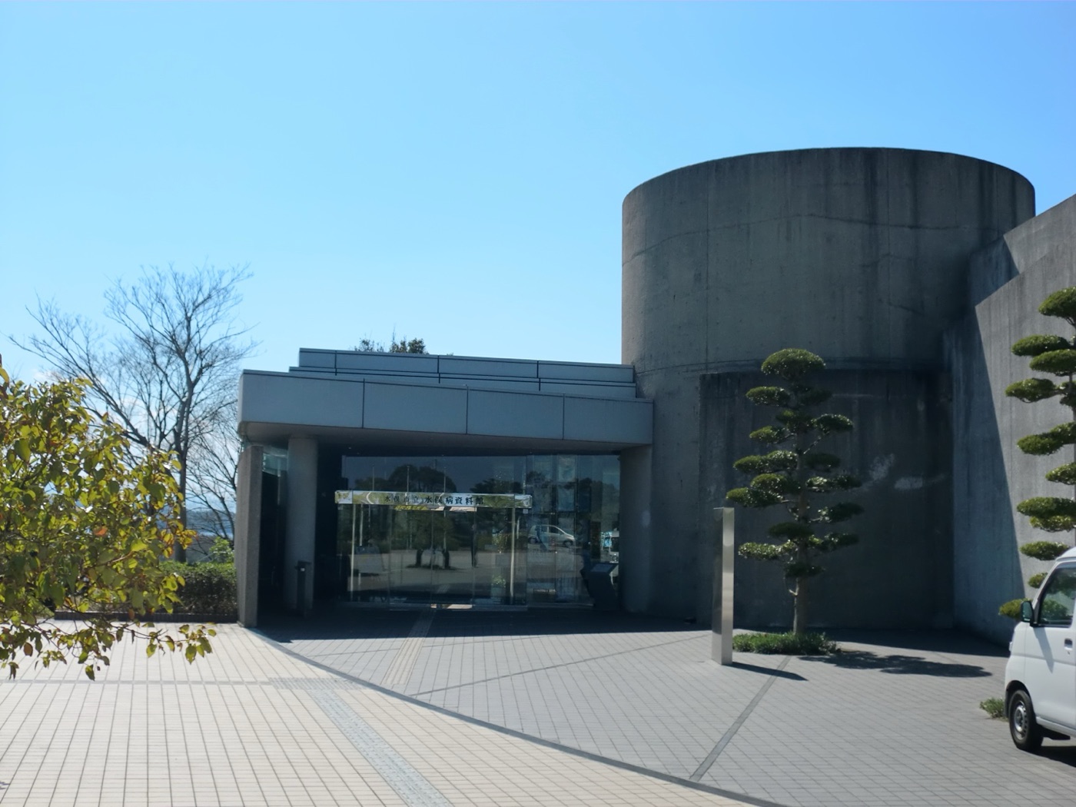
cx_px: 538
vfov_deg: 34.3
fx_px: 1306
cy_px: 404
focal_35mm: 42
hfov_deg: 44.8
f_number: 8.5
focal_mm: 7.7
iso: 64
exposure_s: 1/200
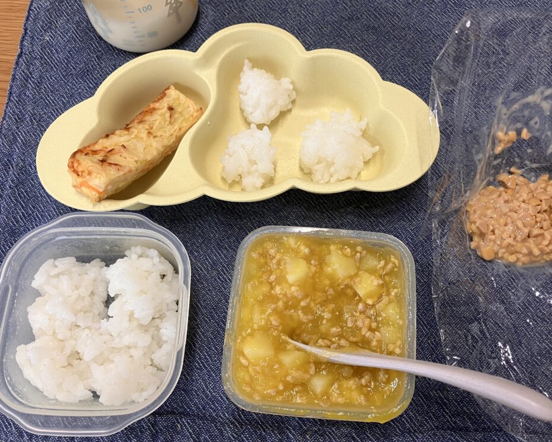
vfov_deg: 48.5
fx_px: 490
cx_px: 299
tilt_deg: -70.5
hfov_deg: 58.7
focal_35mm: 30
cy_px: 226
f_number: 1.8
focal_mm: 3.99
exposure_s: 1/60
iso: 64
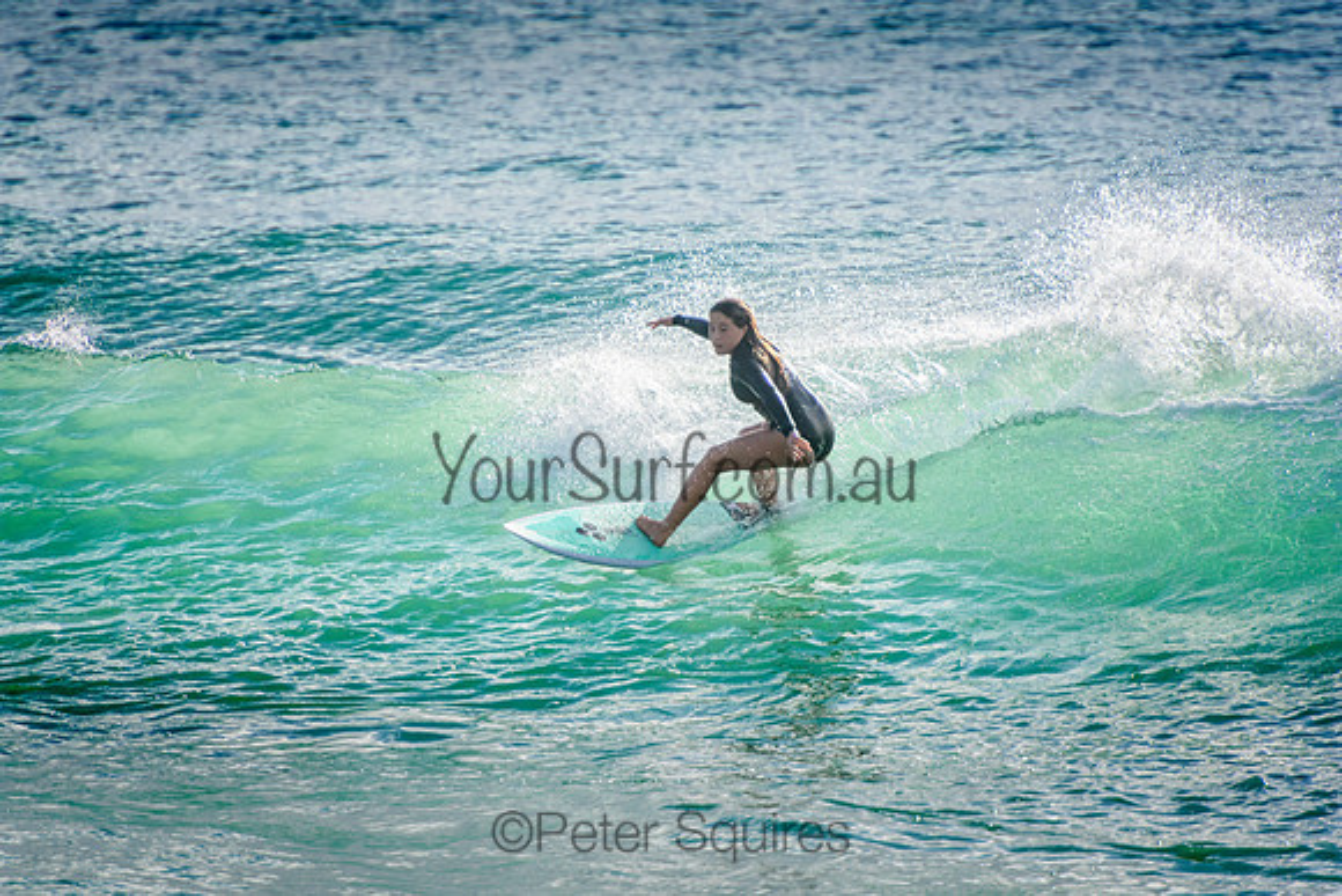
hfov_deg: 3.4
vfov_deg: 2.3
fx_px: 22371
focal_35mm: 600
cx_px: 671
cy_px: 448
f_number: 5.6
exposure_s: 1/2000
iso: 280
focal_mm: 400
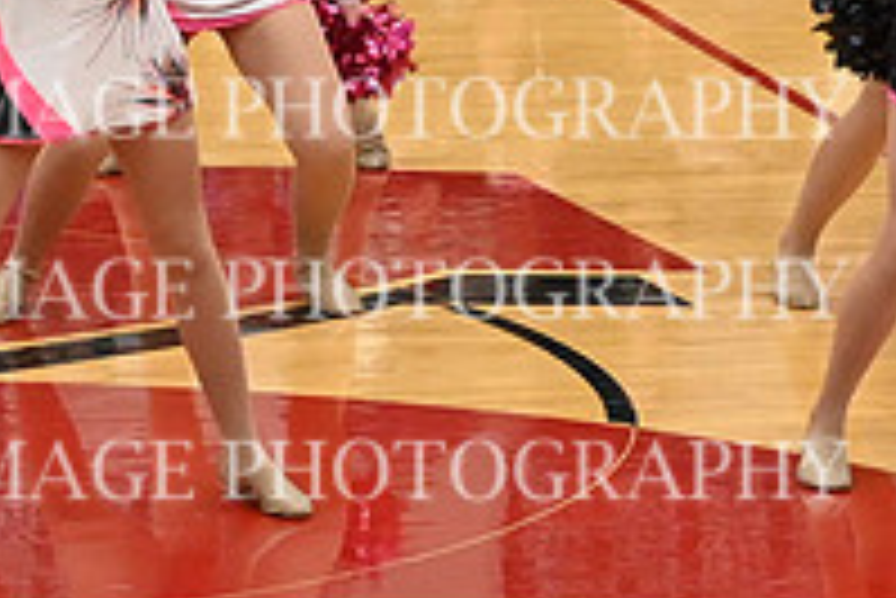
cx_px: 198
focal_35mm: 402
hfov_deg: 5.1
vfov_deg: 3.4
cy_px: -164
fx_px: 10012
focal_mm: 92
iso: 8000
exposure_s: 1/320
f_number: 4
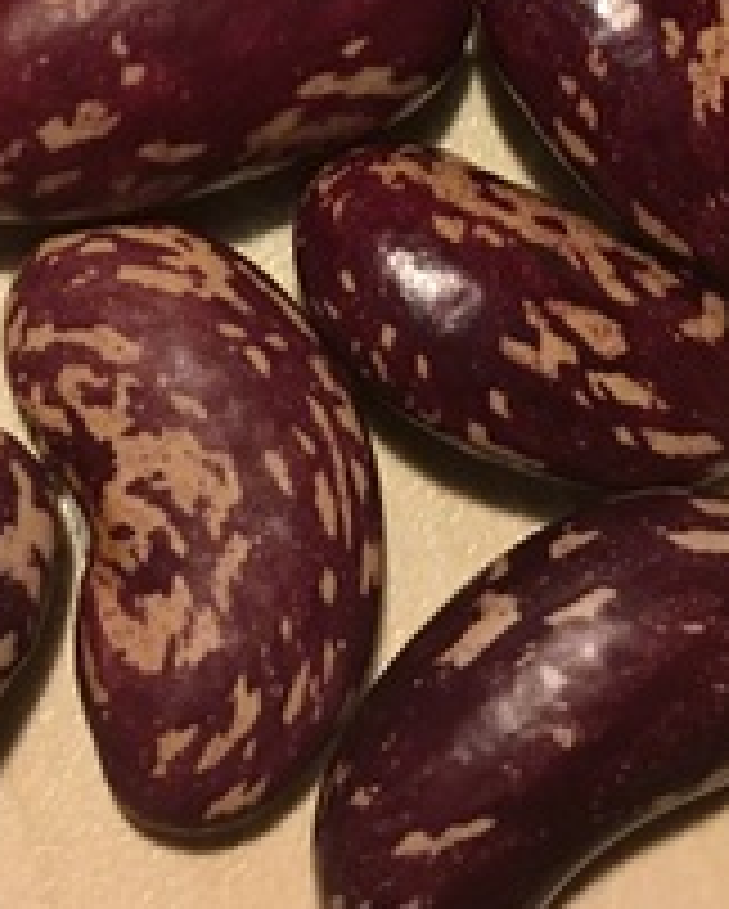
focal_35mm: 91
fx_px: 2451
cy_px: -112
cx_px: 243
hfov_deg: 16.9
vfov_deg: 20.0
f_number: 2.2
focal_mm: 4.15
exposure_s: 1/33
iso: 160
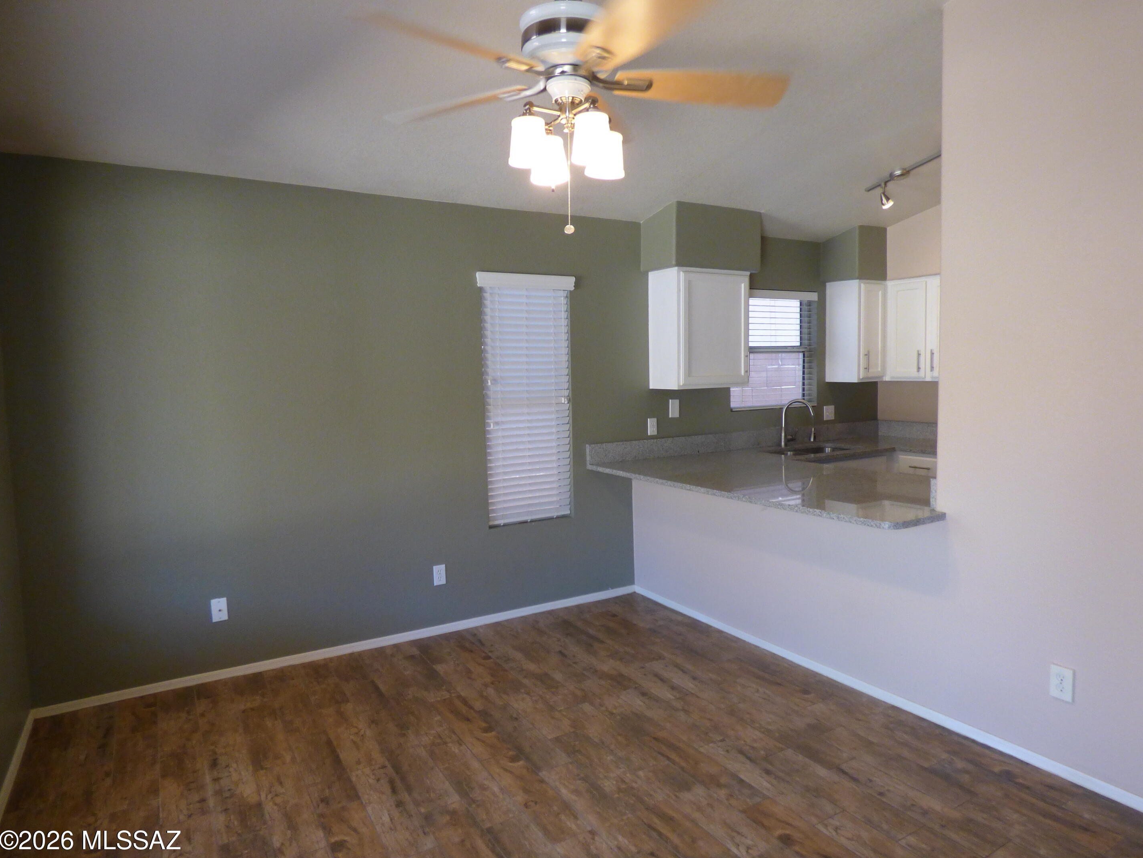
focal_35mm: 21
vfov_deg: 63.4
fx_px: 693
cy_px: 431
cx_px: 597
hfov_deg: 78.9
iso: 320
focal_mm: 3.58
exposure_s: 1/60
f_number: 2.8
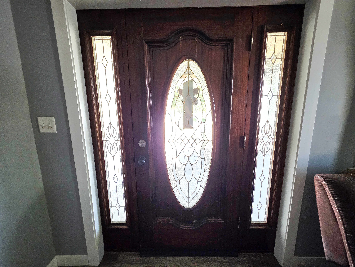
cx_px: 178
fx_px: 133
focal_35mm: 13
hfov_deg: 106.2
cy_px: 134
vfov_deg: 89.9
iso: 320
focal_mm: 2.2
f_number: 1.9
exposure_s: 1/101
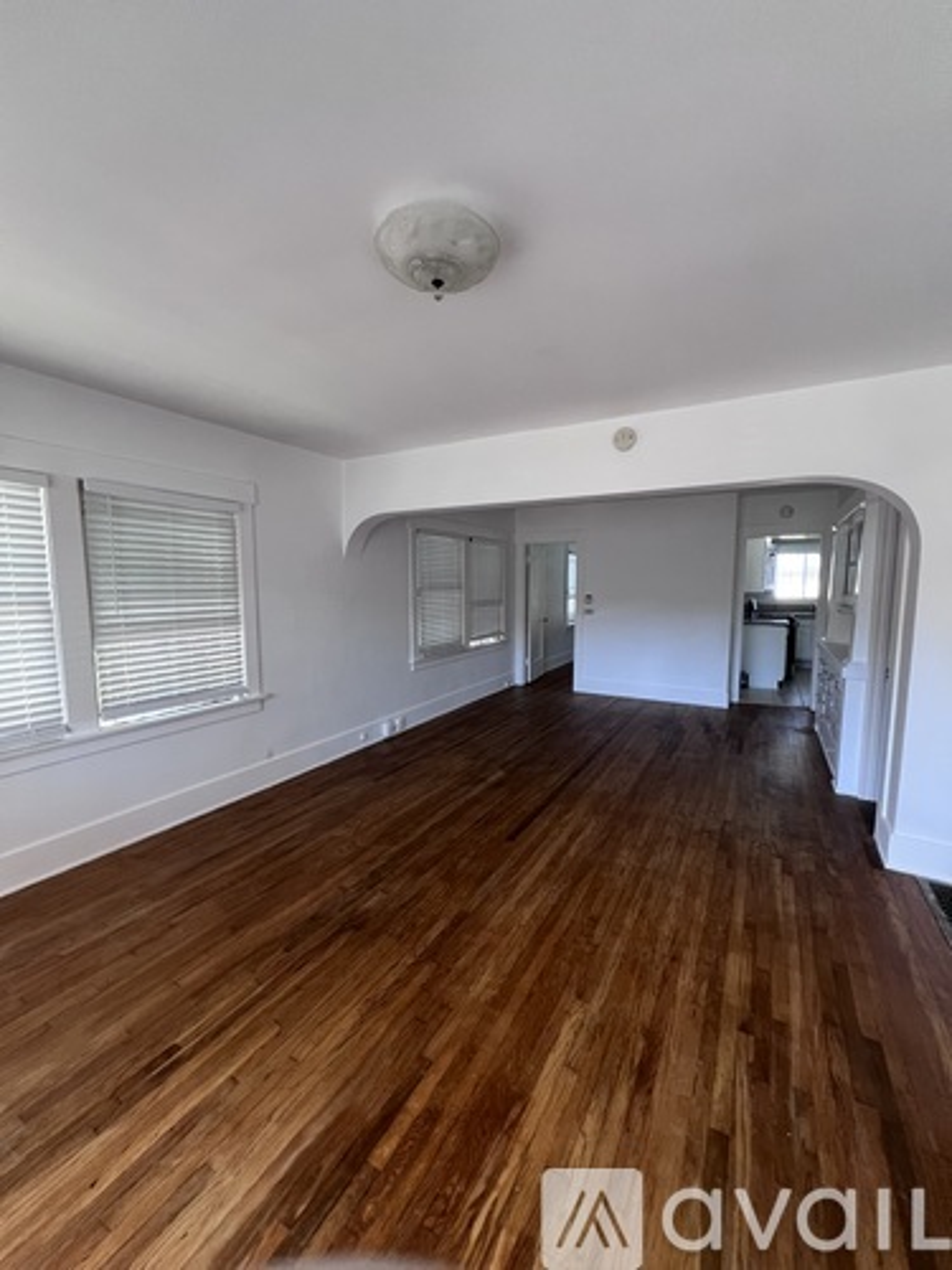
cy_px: 635
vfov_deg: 106.2
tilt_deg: -6.7
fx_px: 477
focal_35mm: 13
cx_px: 476
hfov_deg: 89.9
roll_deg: +0.6
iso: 250
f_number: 1.8
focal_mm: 1.57
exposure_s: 1/99
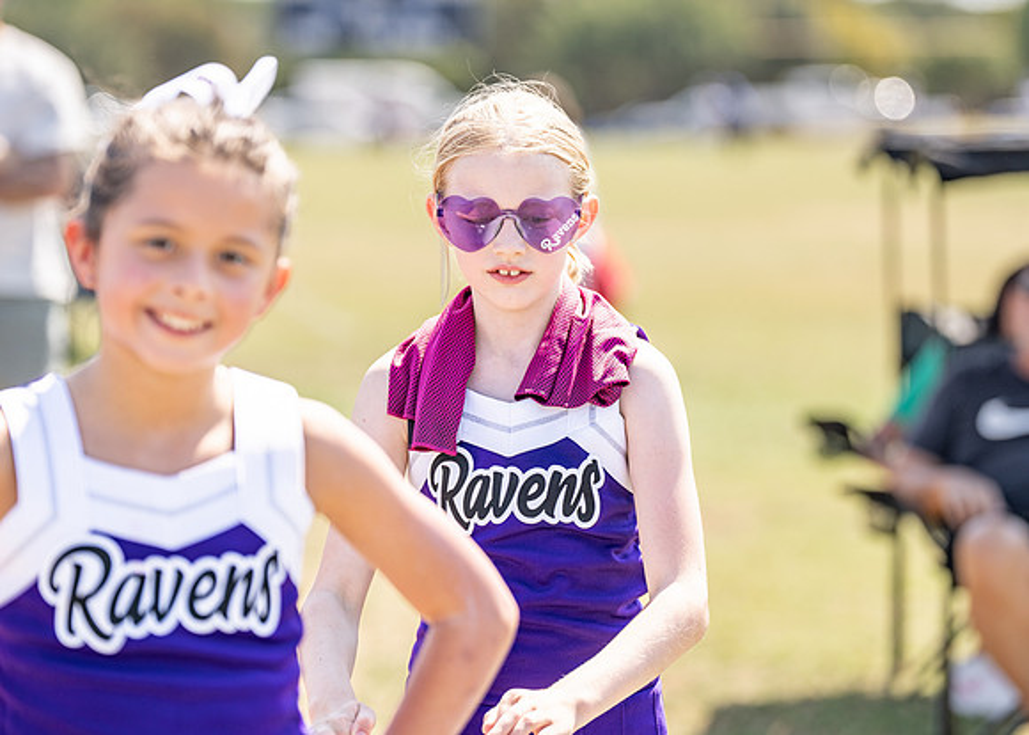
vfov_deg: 8.9
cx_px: 539
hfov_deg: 12.5
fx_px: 4709
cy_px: 298
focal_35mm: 161
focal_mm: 127
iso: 160
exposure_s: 1/1600
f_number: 2.8
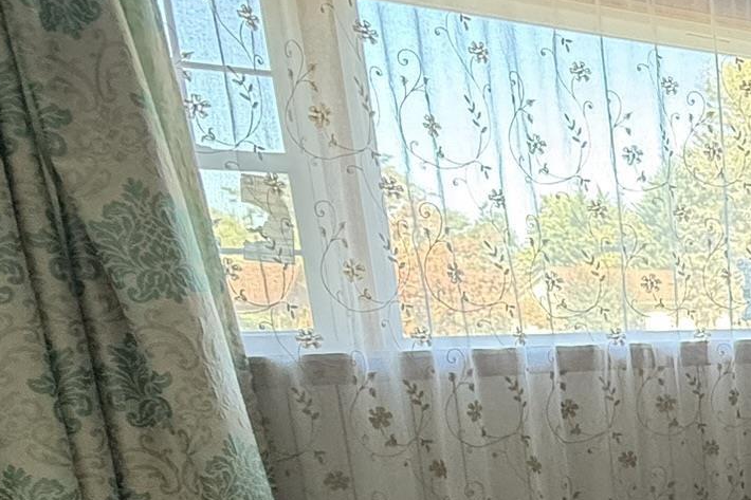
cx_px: 948
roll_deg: +0.2
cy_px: 495
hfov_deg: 34.6
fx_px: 876
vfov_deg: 29.8
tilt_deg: -12.9
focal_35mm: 42
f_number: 2.2
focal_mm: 2.22
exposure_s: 1/60
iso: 500
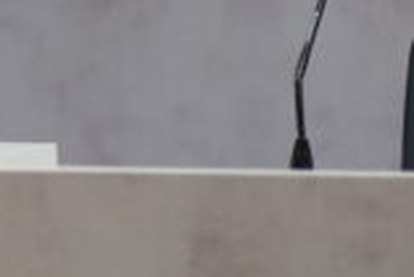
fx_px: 6377
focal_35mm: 554
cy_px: -434
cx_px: -559
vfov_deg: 2.5
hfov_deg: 3.7
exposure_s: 1/100
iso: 400
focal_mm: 85
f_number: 1.8
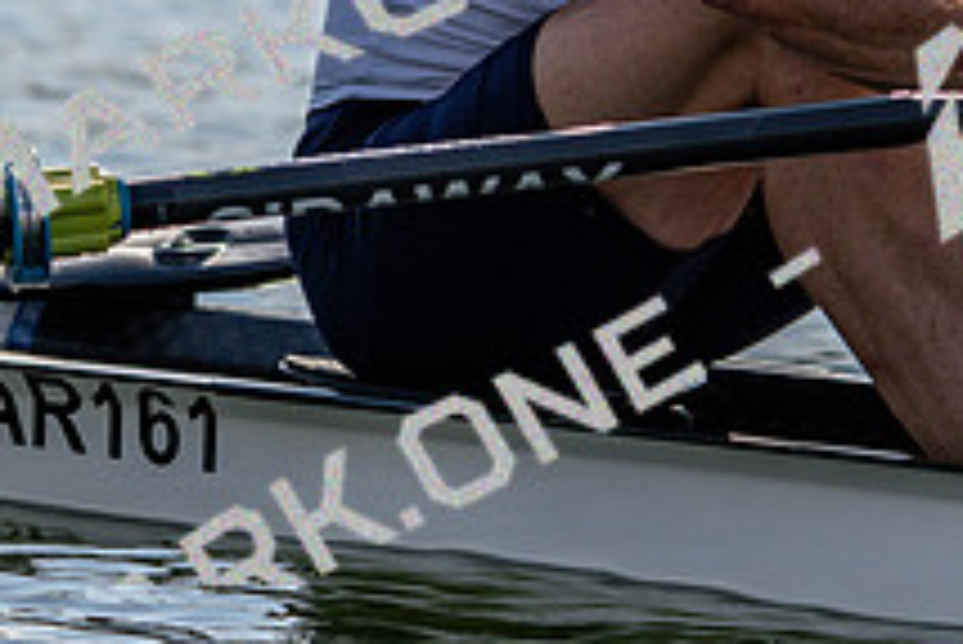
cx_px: 531
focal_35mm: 541
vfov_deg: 2.5
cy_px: -187
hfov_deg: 3.8
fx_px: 14481
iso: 125
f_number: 5.6
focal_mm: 200
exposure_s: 1/1600
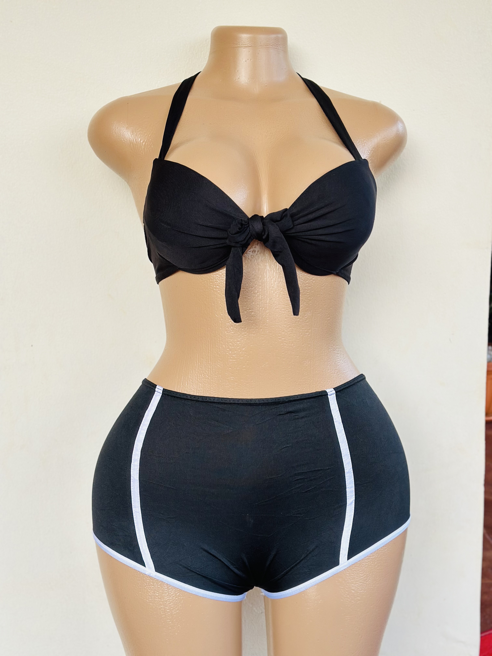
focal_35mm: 48
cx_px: 246
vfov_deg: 39.7
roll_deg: +0.9
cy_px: 328
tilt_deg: -13.8
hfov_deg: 30.3
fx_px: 910
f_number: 1.78
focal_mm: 6.86
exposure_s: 1/60
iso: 160
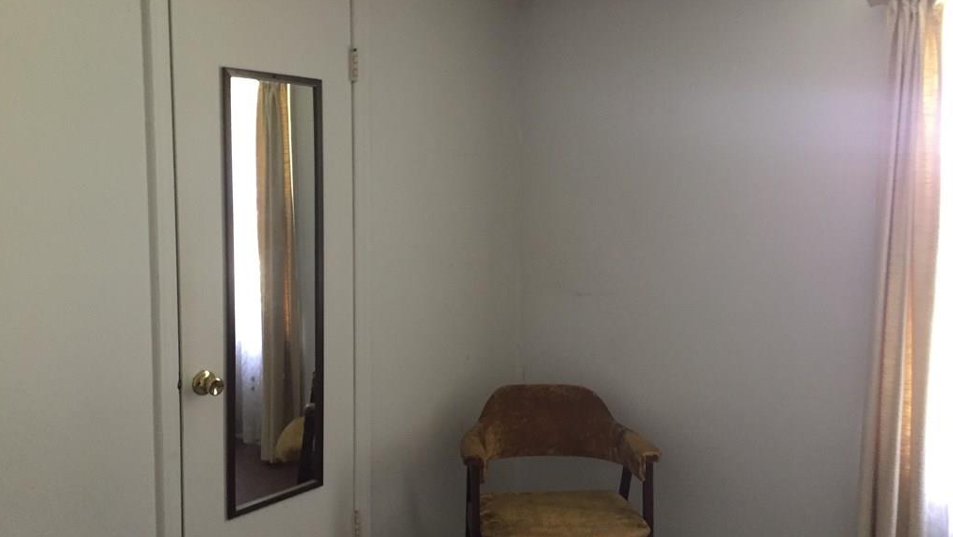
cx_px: 472
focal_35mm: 32
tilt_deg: -5.0
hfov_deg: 61.0
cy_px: 251
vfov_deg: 36.7
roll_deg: -1.1
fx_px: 809
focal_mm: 4.15
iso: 250
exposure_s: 1/24
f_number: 2.2
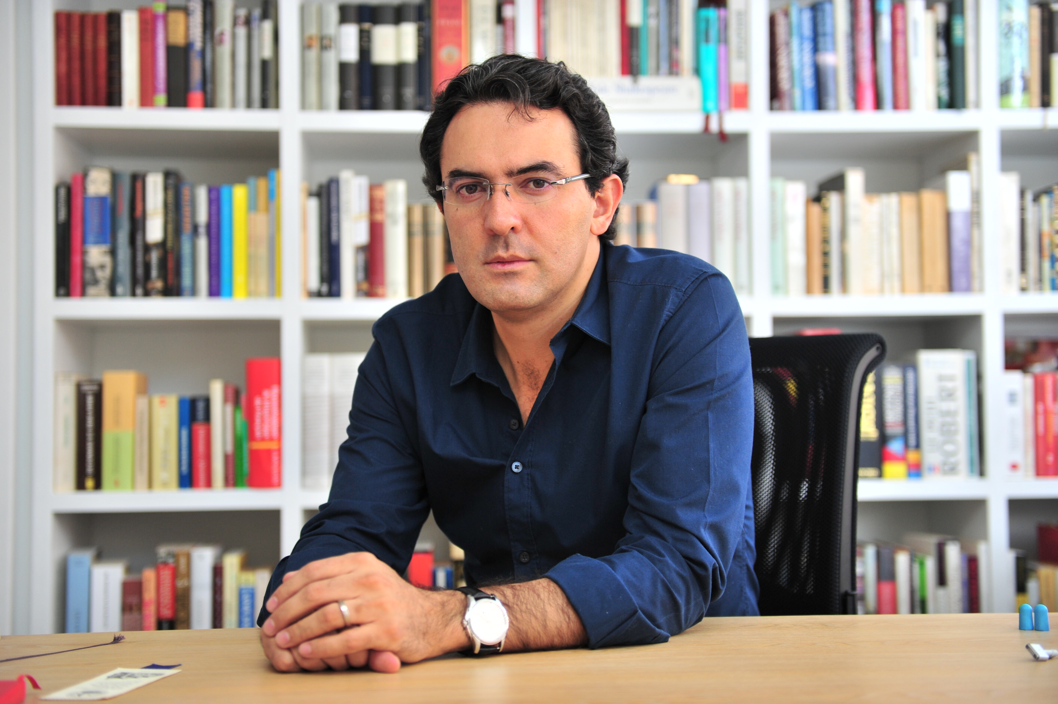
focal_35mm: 55
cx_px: 529
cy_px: 352
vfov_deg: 24.6
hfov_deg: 36.3
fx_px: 1615
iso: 640
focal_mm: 55
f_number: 2.8
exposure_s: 1/100
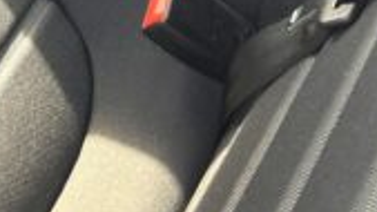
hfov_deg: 15.2
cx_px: -132
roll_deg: -4.8
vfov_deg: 8.4
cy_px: -254
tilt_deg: -42.1
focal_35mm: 134
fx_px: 1339
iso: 64
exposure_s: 1/121
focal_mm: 5.7
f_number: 1.5
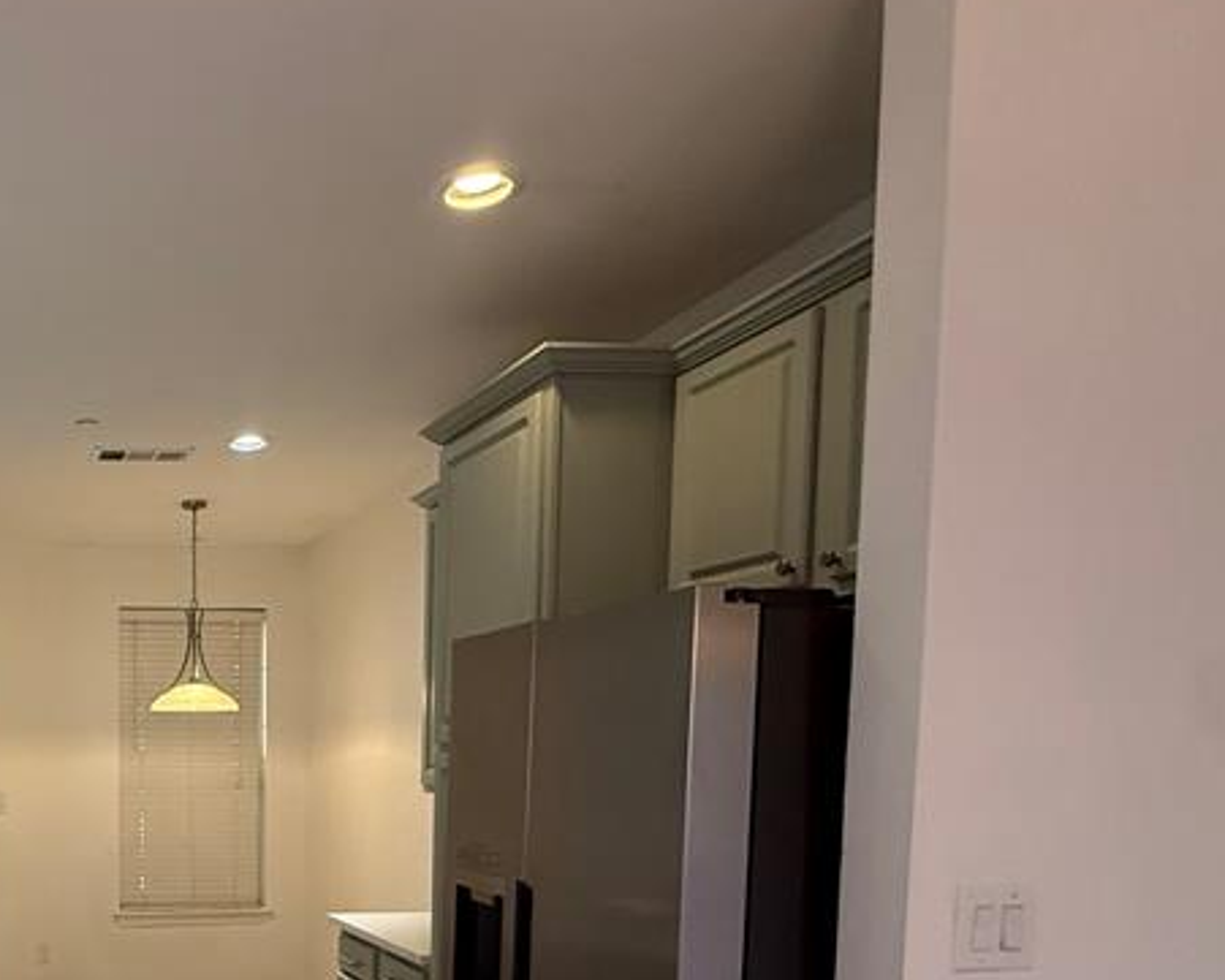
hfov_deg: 49.2
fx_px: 1124
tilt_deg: -2.0
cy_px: 833
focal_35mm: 31
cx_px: 65
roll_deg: +1.6
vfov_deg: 44.0
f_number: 2.2
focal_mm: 2.22
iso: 200
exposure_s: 1/120
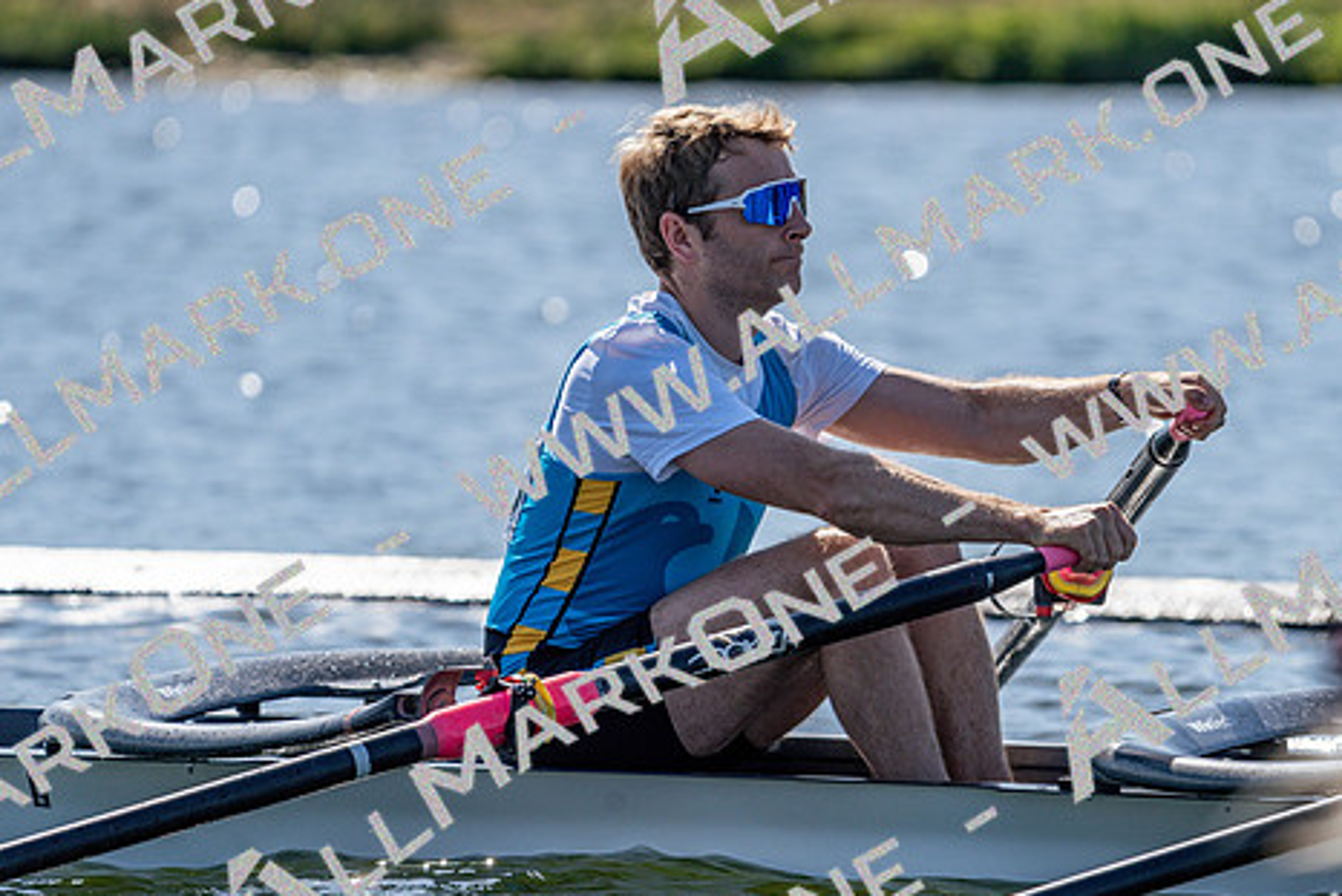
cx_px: 812
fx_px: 16108
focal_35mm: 432
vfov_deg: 3.2
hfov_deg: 4.8
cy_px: 529
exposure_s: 1/2000
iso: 250
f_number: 6.3
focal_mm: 347
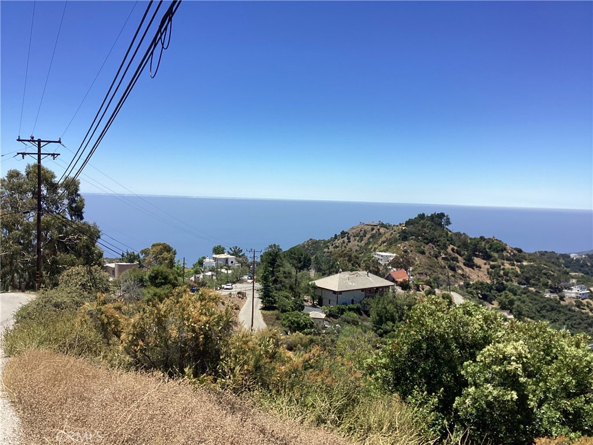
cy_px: 222
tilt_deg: -6.9
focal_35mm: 31
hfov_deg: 58.4
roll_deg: -1.5
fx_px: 531
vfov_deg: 45.4
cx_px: 296
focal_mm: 3.3
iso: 25
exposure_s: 1/1894
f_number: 2.4
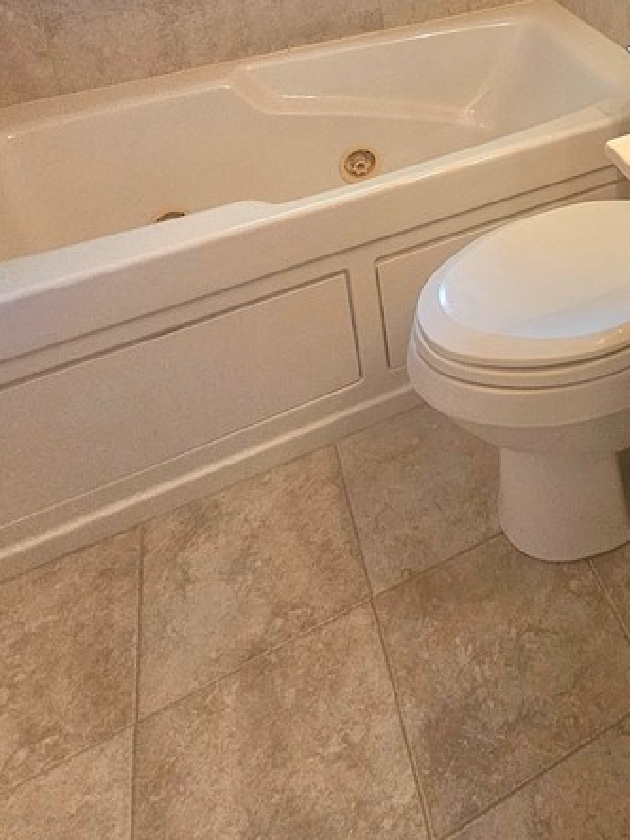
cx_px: 613
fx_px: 728
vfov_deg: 46.2
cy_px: -62
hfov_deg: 41.4
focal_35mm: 30
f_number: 2.2
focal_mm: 2.2
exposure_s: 1/60.2
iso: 400
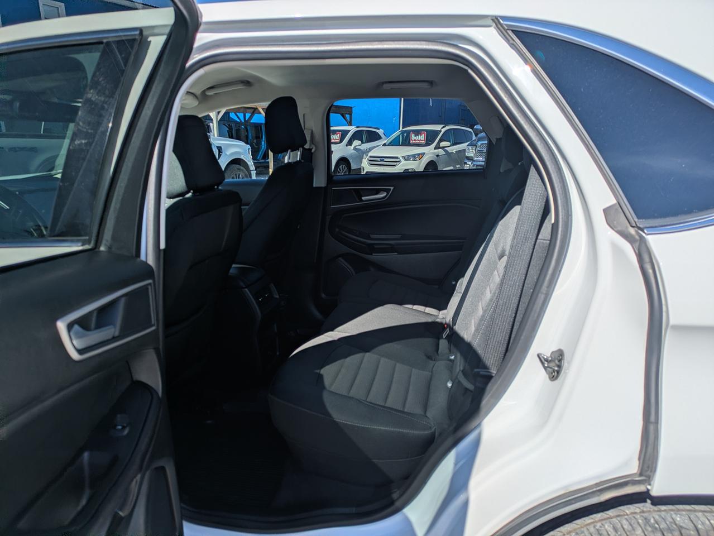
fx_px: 516
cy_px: 268
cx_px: 357
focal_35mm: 25
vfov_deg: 54.9
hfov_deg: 69.4
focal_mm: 5.43
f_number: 1.89
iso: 39
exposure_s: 1/2841
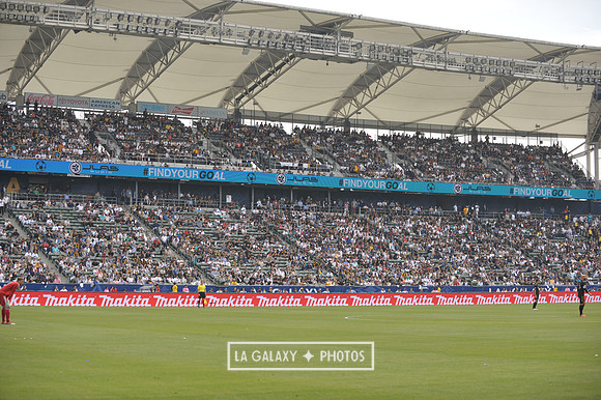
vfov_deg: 19.4
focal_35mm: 70
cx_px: 300
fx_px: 1168
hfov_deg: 28.9
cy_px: 200
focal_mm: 70
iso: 320
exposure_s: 1/2500
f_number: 3.5
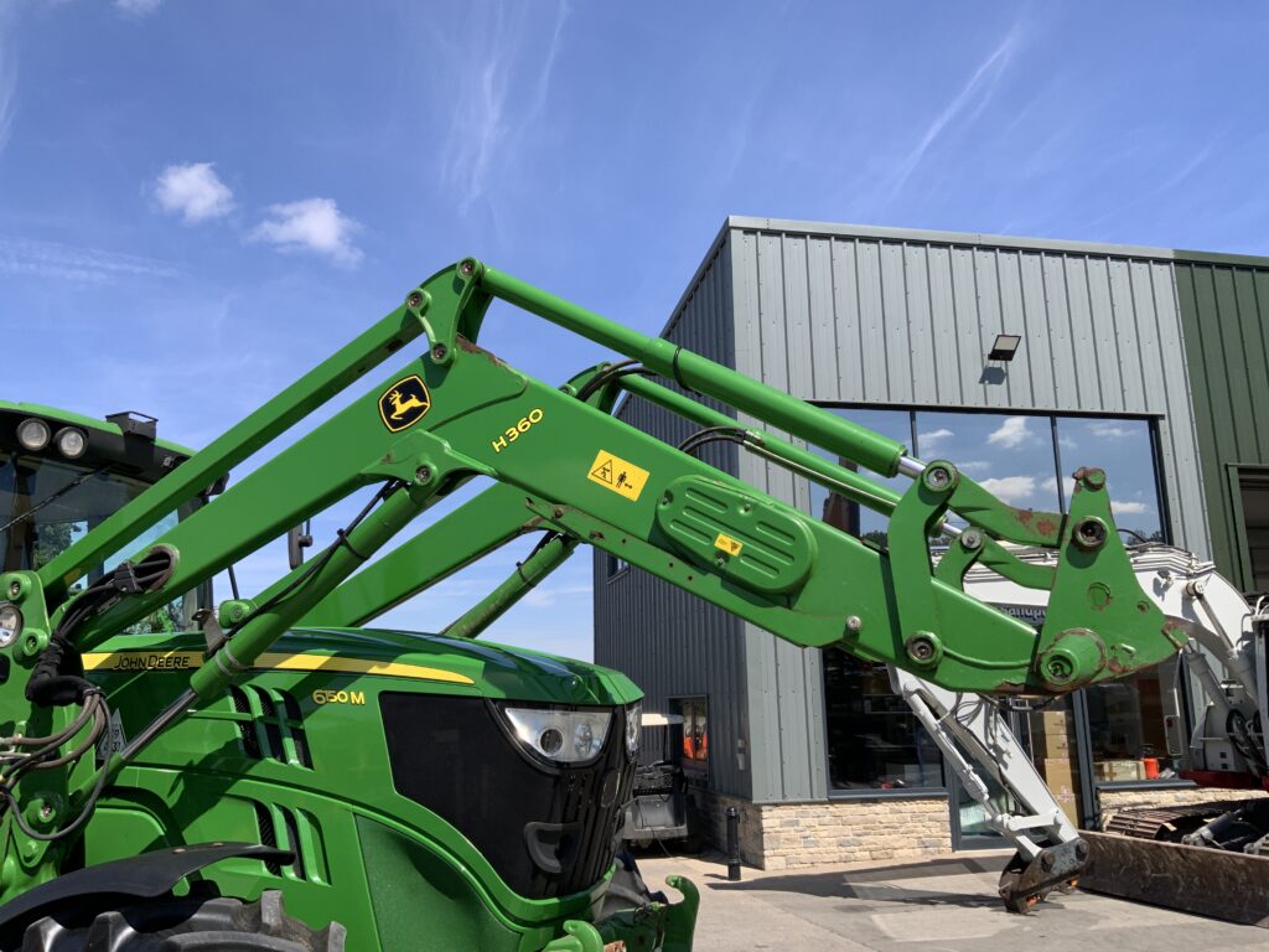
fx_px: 1063
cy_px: 476
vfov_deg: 48.2
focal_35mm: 29
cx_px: 634
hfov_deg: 61.7
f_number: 1.8
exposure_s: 1/1490
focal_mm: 3
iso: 16
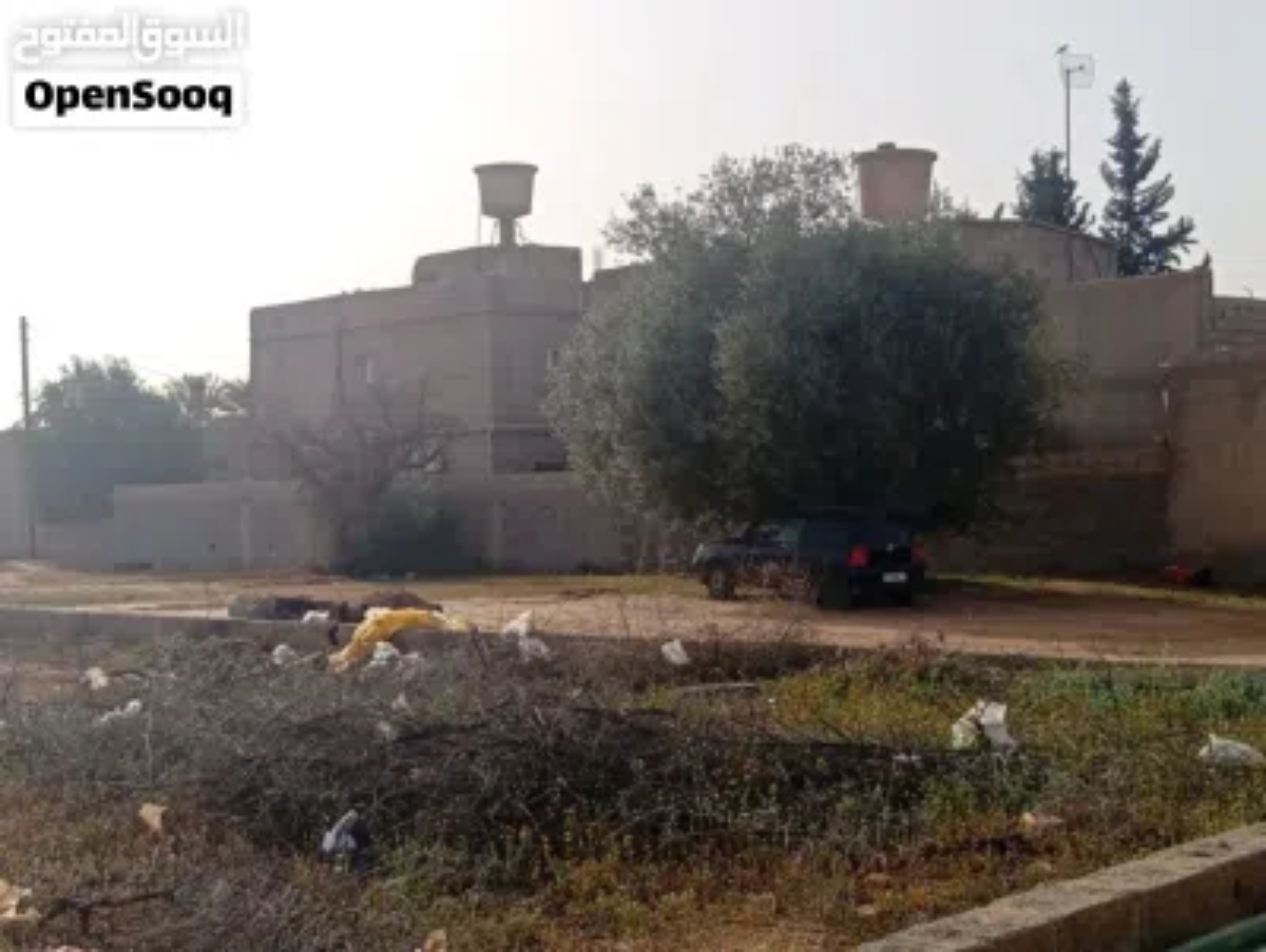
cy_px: 476
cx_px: 633
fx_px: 1977
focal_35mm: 54
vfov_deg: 27.1
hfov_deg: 35.5
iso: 50
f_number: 1.8
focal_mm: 3.84
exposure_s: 1/1887
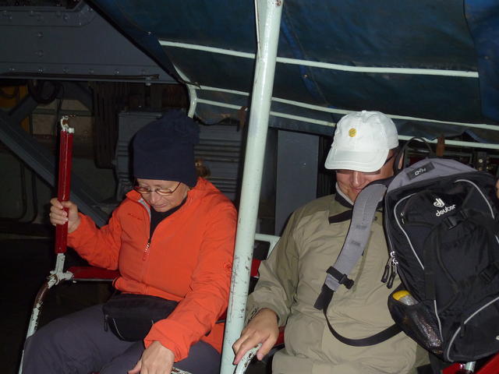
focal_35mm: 42
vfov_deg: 34.3
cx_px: 250
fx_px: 605
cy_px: 187
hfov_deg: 44.8
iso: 250
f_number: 3.7
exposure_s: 1/125
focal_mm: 6.9
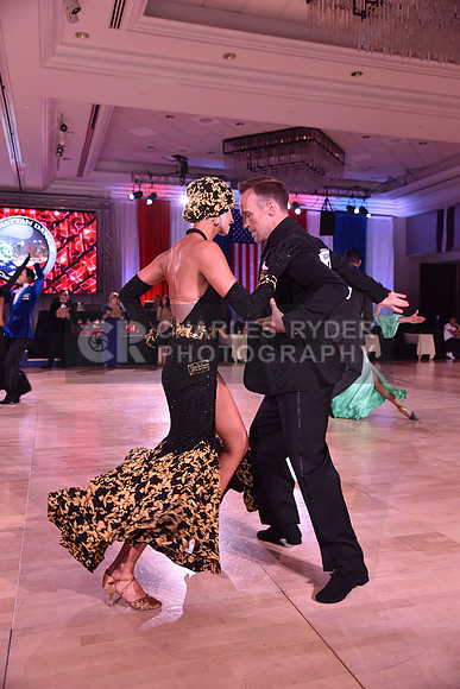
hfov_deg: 42.3
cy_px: 344
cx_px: 230
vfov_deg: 60.3
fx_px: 594
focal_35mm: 31
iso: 1250
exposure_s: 1/250
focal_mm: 31
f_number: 4.5
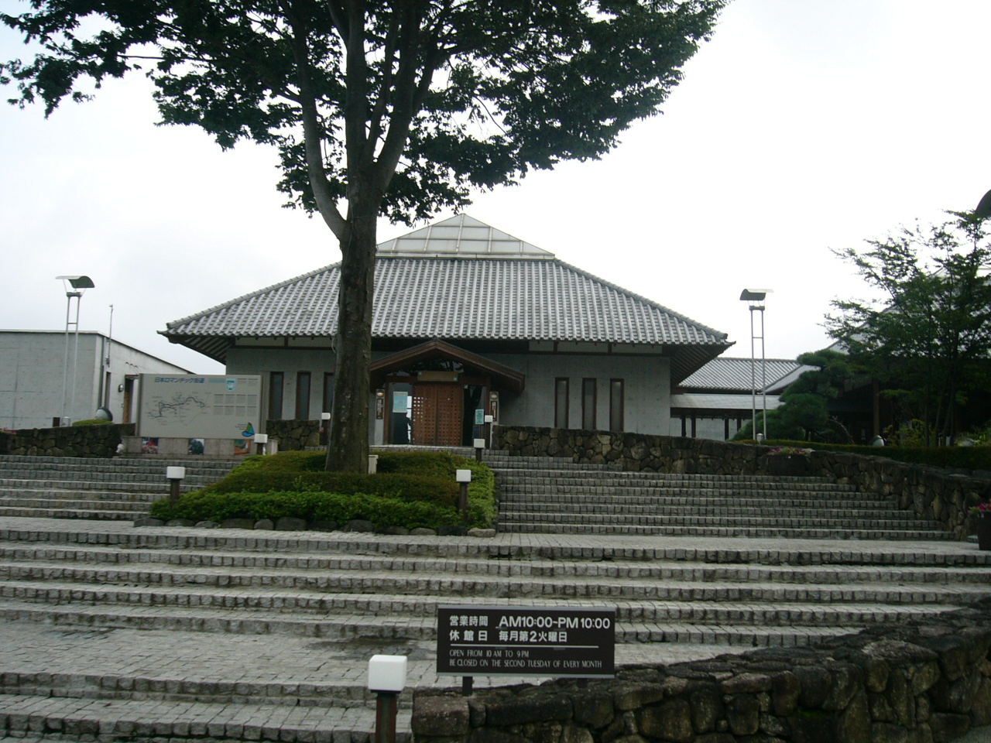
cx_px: 496
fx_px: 1002
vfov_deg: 40.7
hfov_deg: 52.6
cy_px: 372
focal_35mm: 35
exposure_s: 1/125
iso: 50
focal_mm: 5.8
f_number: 8
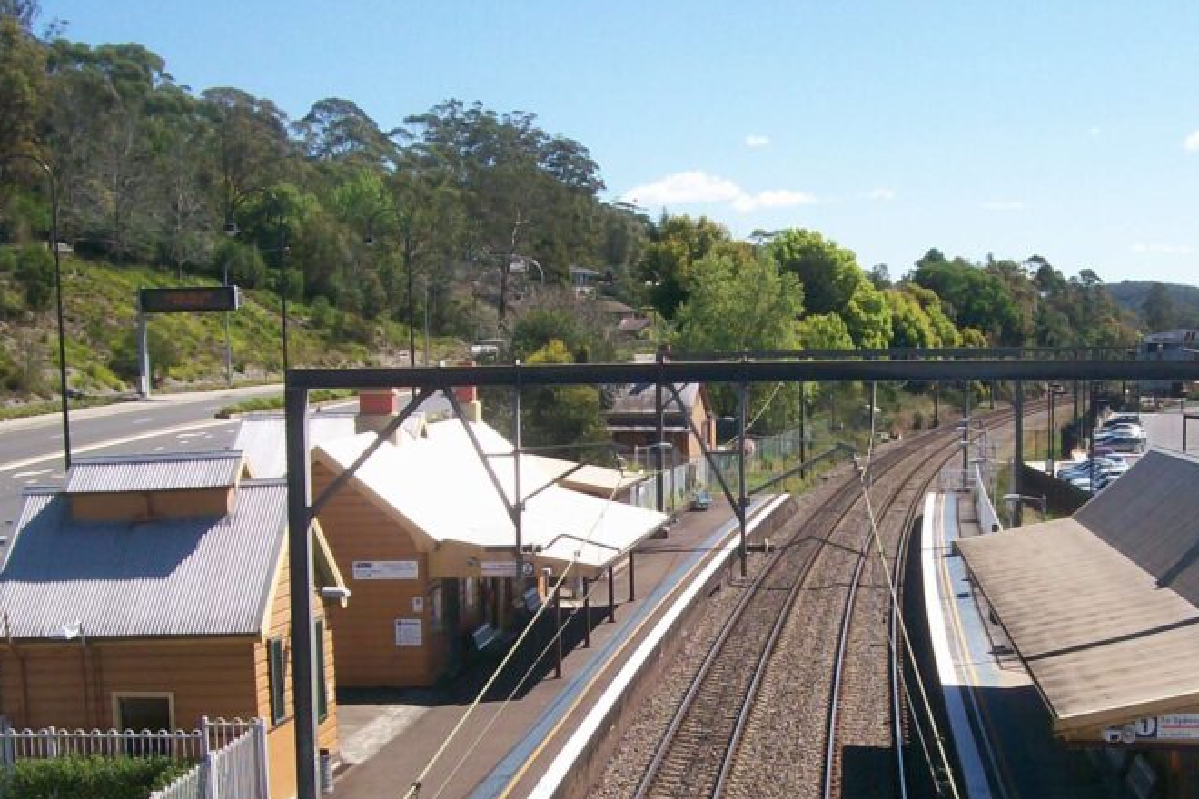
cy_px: 592
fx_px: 1932
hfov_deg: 34.4
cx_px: 728
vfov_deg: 23.2
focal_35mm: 58
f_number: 4.8
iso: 80
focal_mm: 6
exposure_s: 1/488
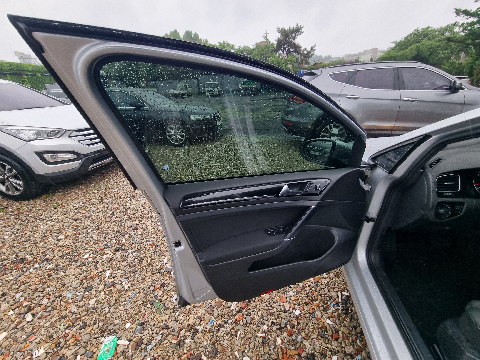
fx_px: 180
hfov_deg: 106.2
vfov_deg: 89.9
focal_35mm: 13
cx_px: 240
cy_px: 180
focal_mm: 2.2
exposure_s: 1/127
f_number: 2.2
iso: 50
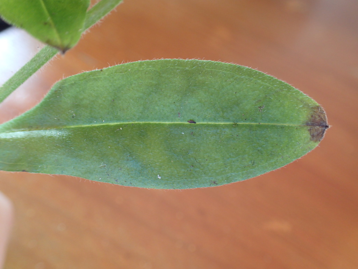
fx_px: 310
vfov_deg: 46.8
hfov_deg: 60.0
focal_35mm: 30
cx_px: 179
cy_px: 134
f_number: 2.3
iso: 250
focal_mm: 5.5
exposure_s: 1/125
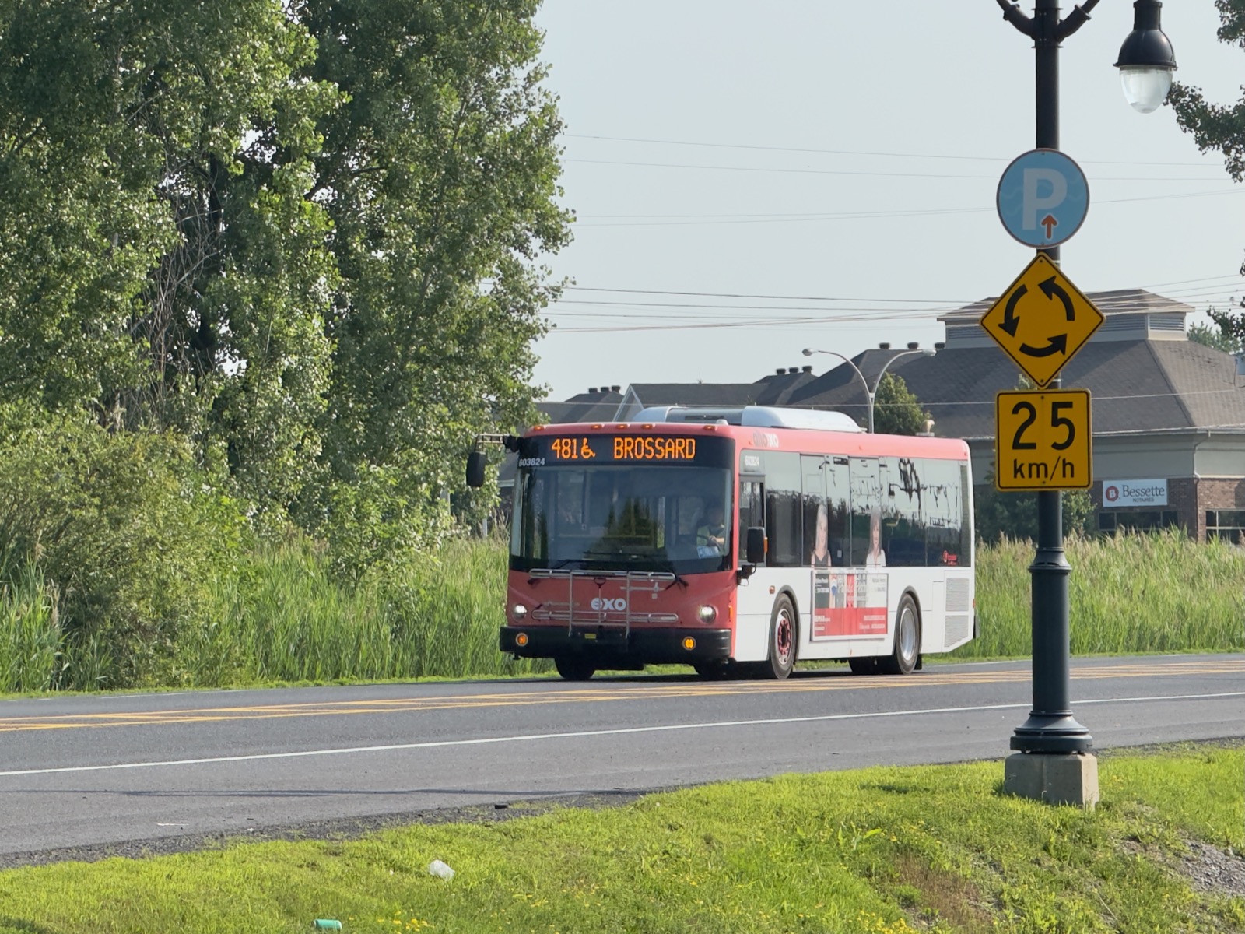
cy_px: 467
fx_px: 4316
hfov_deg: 16.4
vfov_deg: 12.3
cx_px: 622
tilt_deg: +1.7
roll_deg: +0.8
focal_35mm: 120
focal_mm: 15.66
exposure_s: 1/1130
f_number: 2.8
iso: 50
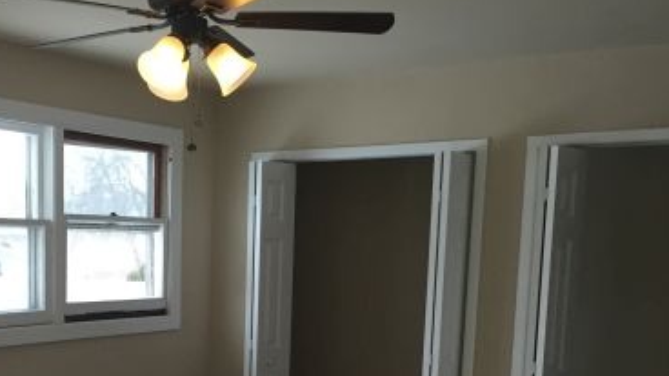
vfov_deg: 20.9
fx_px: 976
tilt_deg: -9.1
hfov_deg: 36.8
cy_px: 398
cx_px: 153
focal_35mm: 55
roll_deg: -0.6
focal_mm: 4.15
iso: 40
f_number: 2.2
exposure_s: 1/30
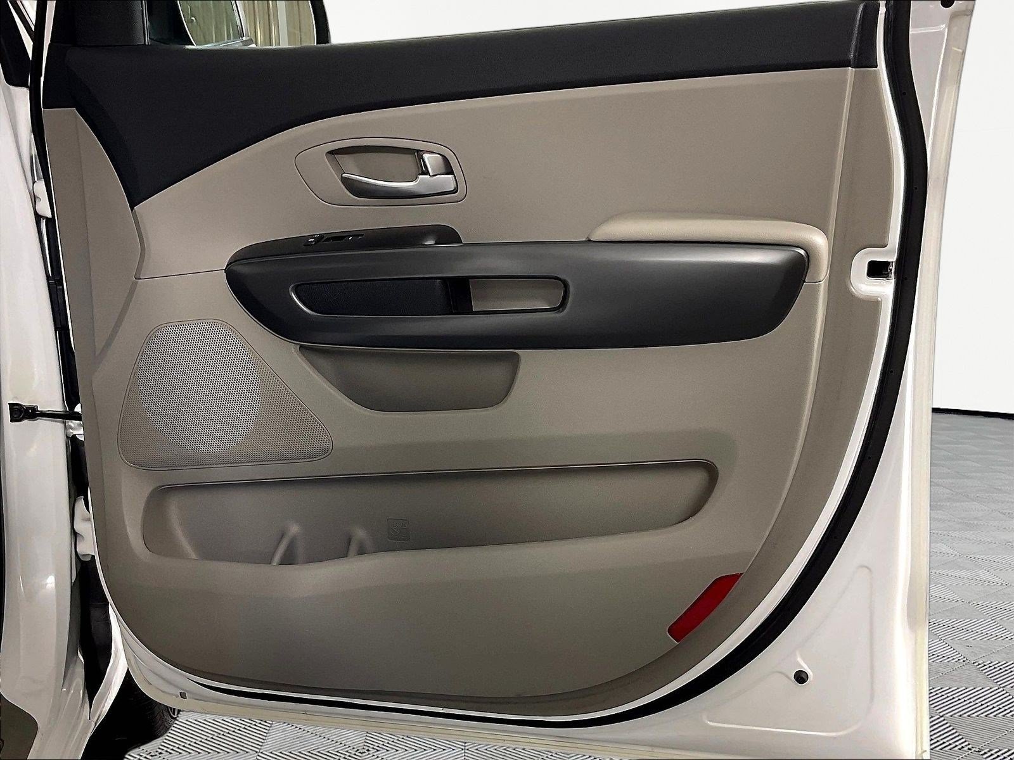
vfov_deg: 48.2
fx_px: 849
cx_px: 507
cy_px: 380
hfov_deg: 61.7
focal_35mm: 29
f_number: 1.8
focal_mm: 3
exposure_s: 1/120
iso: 40
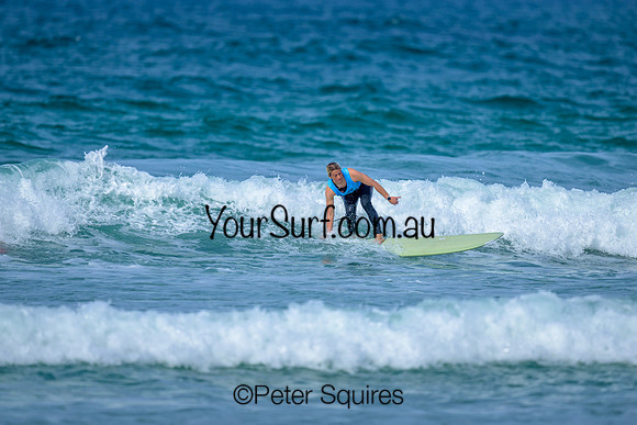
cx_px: 318
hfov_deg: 2.6
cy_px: 212
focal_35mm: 800
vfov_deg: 1.7
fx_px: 14158
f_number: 6.3
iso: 200
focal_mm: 800
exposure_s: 1/2000
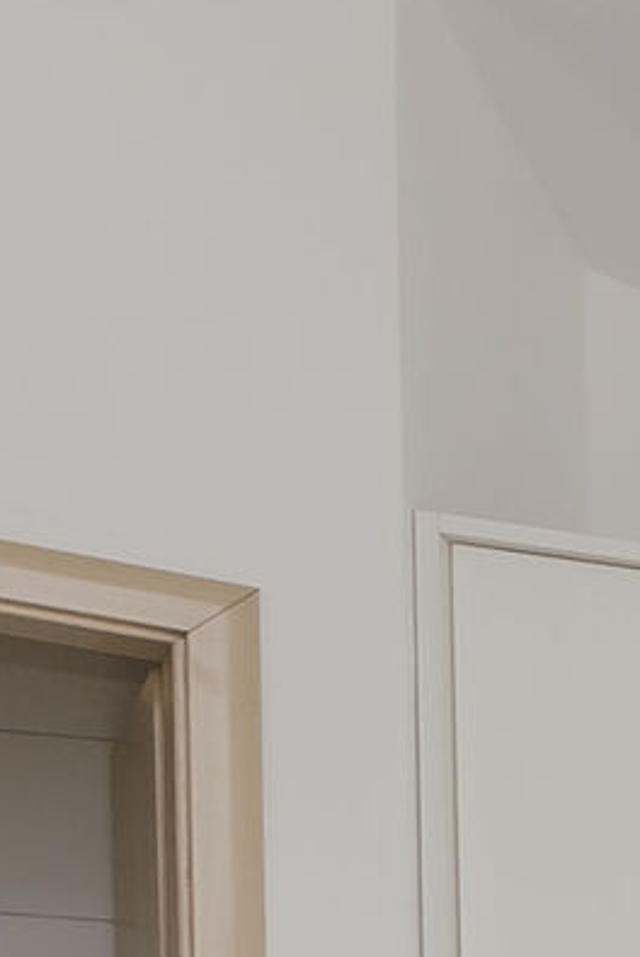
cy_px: 1690
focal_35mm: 106
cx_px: 2608
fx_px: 2822
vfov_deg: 16.4
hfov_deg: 7.9
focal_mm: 10
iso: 100
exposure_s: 1/100
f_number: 9
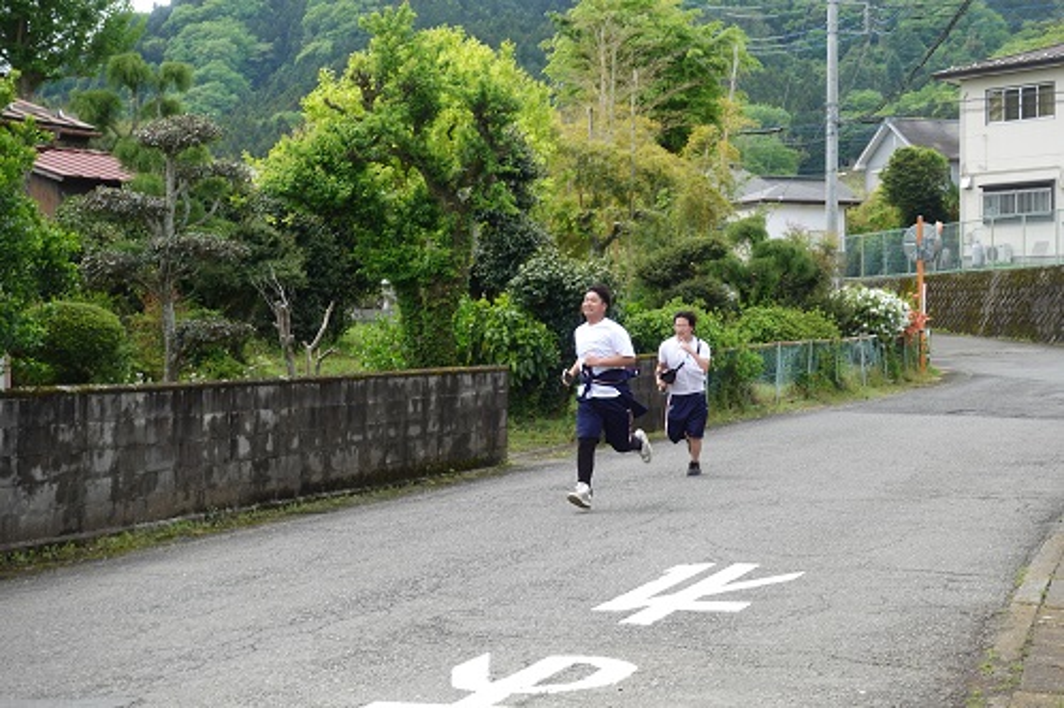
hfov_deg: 28.9
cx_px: 532
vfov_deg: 19.4
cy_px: 354
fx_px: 2067
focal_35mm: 70
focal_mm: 25.7
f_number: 5.6
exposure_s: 1/200
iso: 125
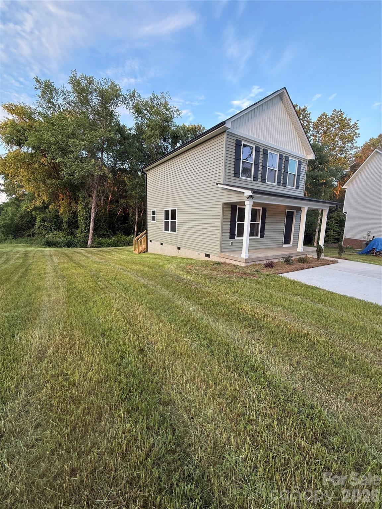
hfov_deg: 85.7
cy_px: 254
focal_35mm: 14
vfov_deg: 102.1
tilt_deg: -9.5
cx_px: 191
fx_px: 206
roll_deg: -2.0
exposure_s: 1/99
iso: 80
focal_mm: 2.22
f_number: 2.2
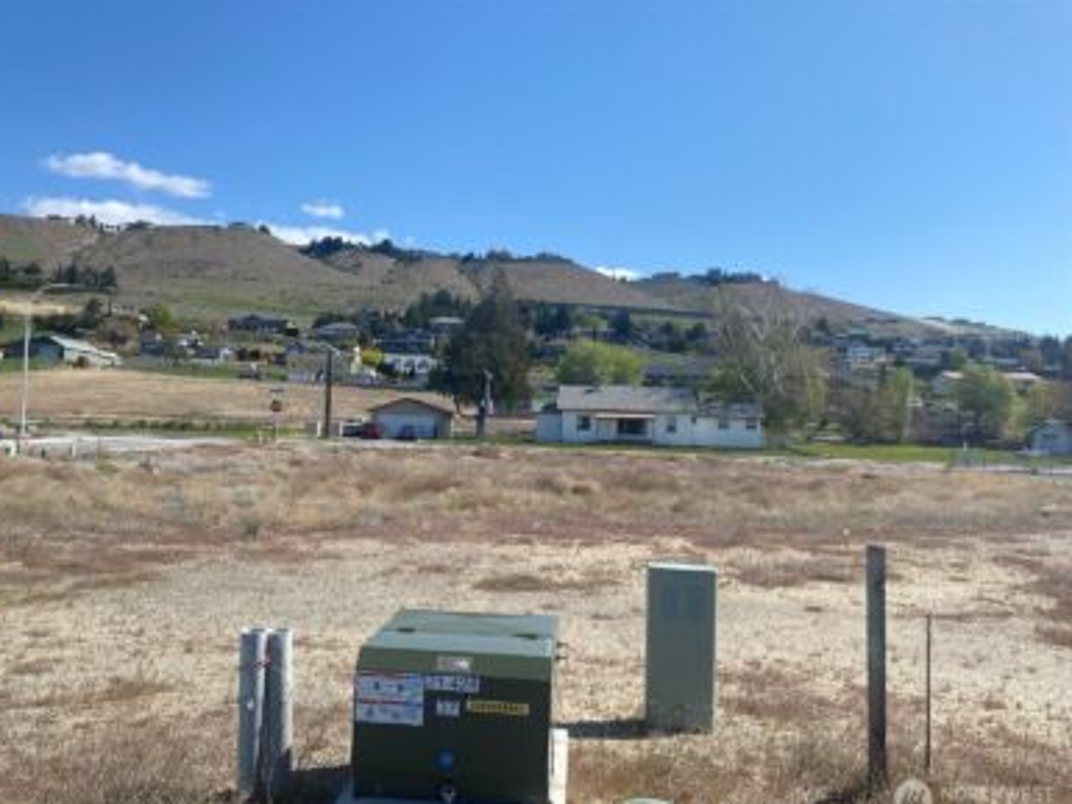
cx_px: 518
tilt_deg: +1.0
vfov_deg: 51.4
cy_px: 409
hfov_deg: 65.3
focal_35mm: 27
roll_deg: -2.1
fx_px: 836
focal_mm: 4.25
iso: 32
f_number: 1.8
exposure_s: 1/3125
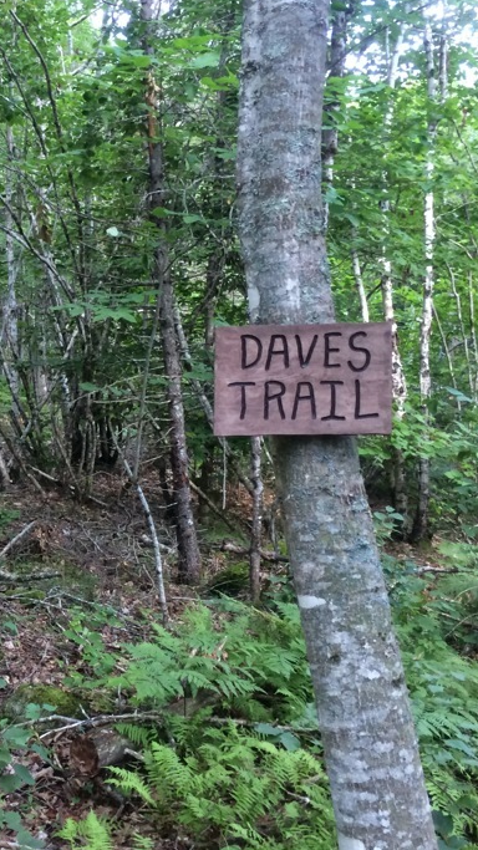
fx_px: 1105
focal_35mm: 49
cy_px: 442
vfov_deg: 42.1
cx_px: -40
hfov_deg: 23.1
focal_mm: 4.12
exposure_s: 1/30
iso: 40
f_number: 2.2
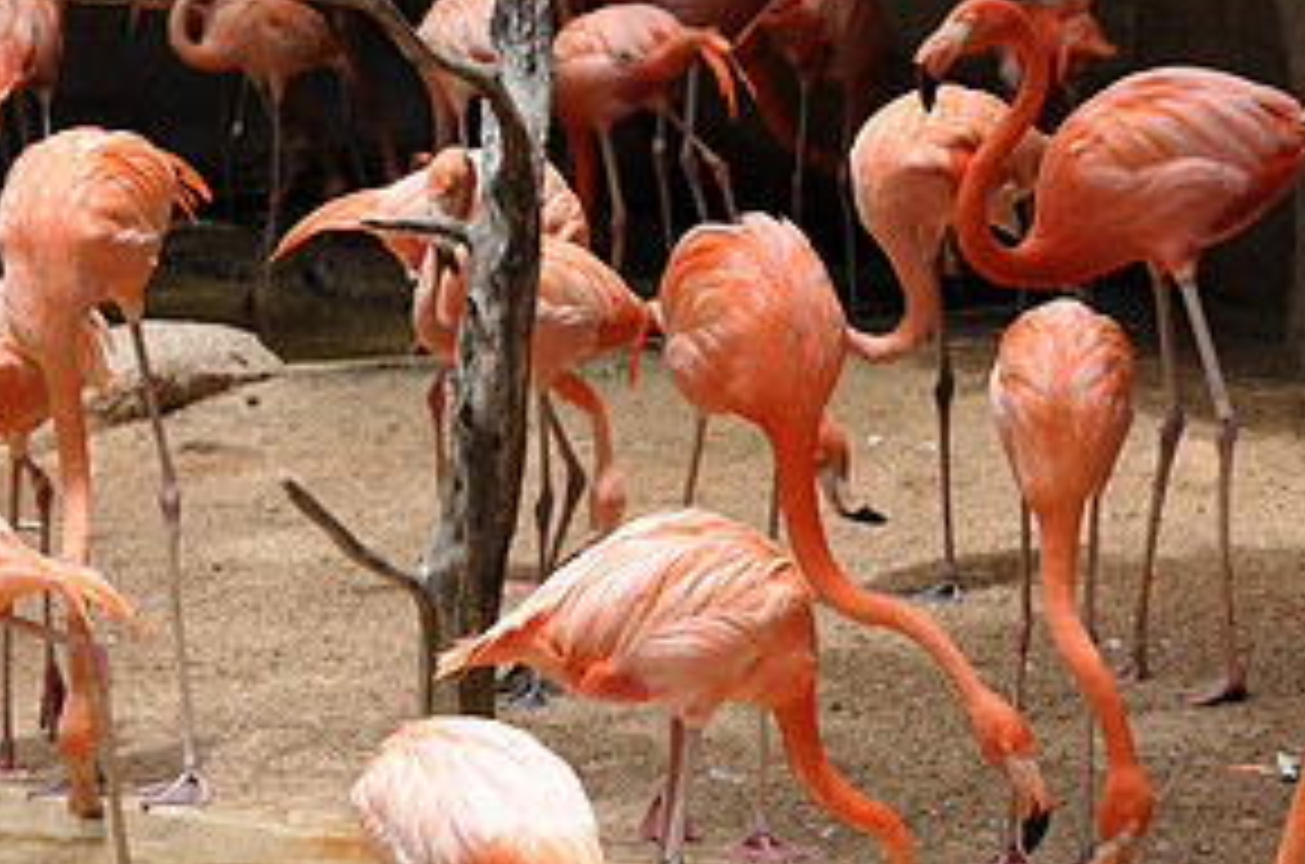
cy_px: 587
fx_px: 7596
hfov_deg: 9.8
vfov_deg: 6.5
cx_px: 1197
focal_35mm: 210
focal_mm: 70
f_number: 6.3
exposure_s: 1/640
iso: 200
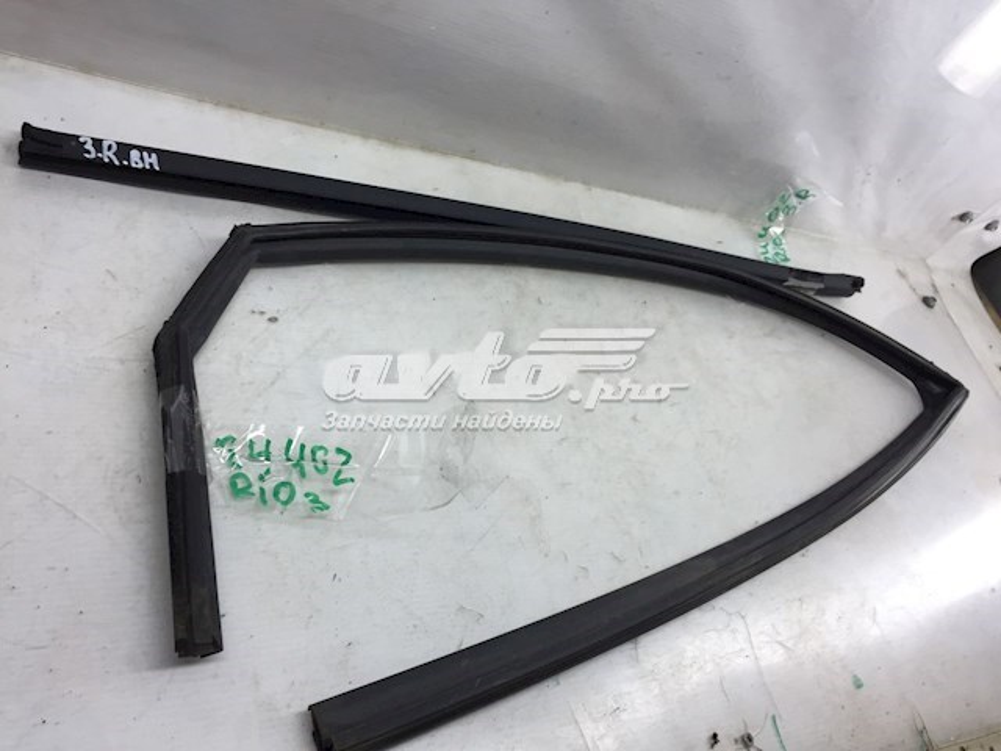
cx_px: 500
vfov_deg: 48.2
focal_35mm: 29
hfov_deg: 61.7
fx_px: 839
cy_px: 376
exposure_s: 1/100
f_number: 2.2
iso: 50
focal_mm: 4.15
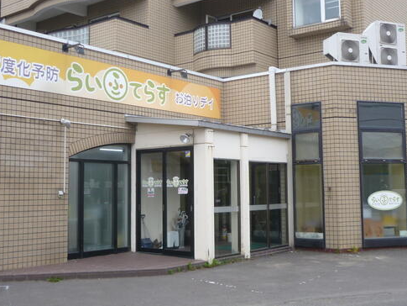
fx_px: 553
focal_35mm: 47
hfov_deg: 40.4
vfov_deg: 30.8
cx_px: 201
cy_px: 131
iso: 100
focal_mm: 6.8
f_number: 3
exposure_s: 1/160
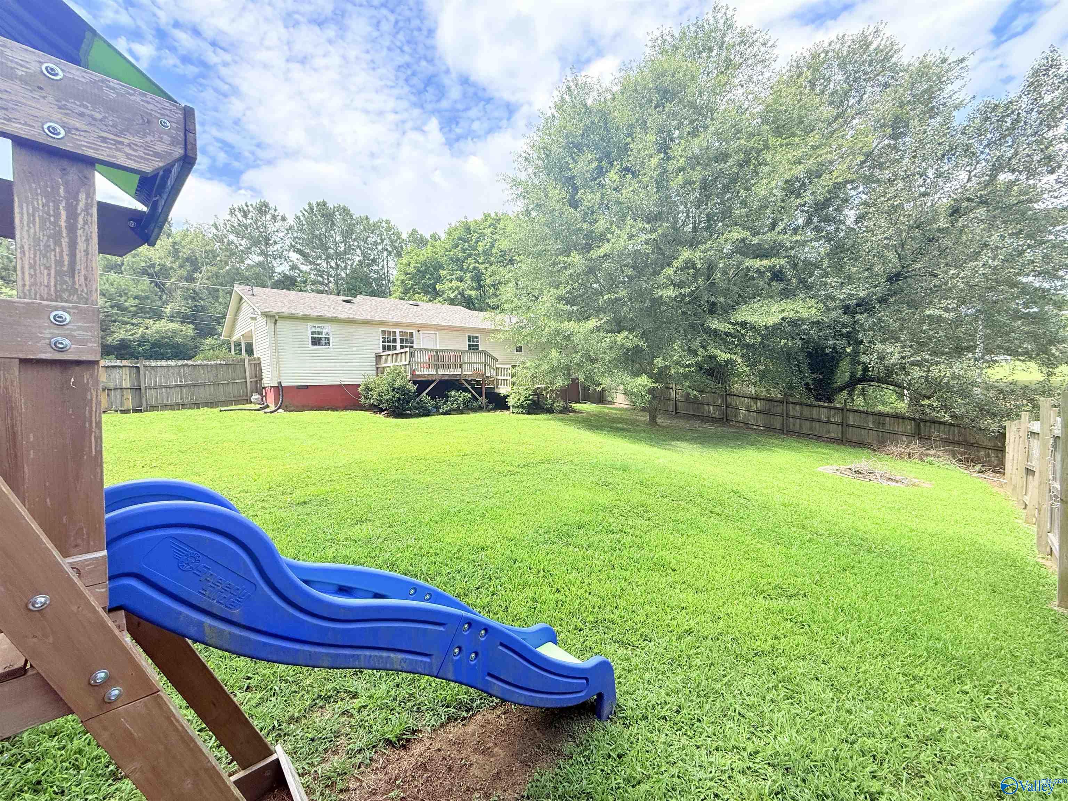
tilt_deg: -2.8
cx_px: 534
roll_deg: +1.2
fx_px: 432
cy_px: 400
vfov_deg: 85.7
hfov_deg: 102.1
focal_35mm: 14
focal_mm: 2.22
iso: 64
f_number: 2.2
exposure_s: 1/631
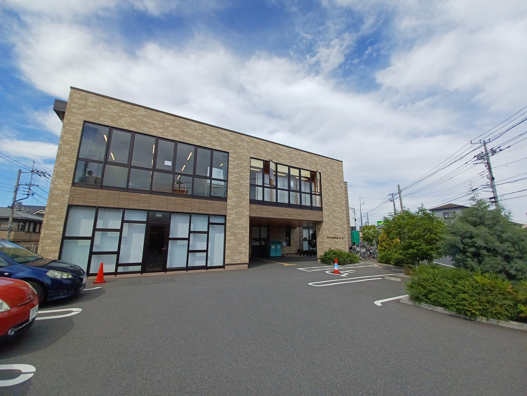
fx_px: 198
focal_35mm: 13
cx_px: 264
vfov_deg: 89.9
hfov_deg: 106.2
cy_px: 198
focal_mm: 1.42
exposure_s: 1/1513
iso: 40
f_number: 2.2
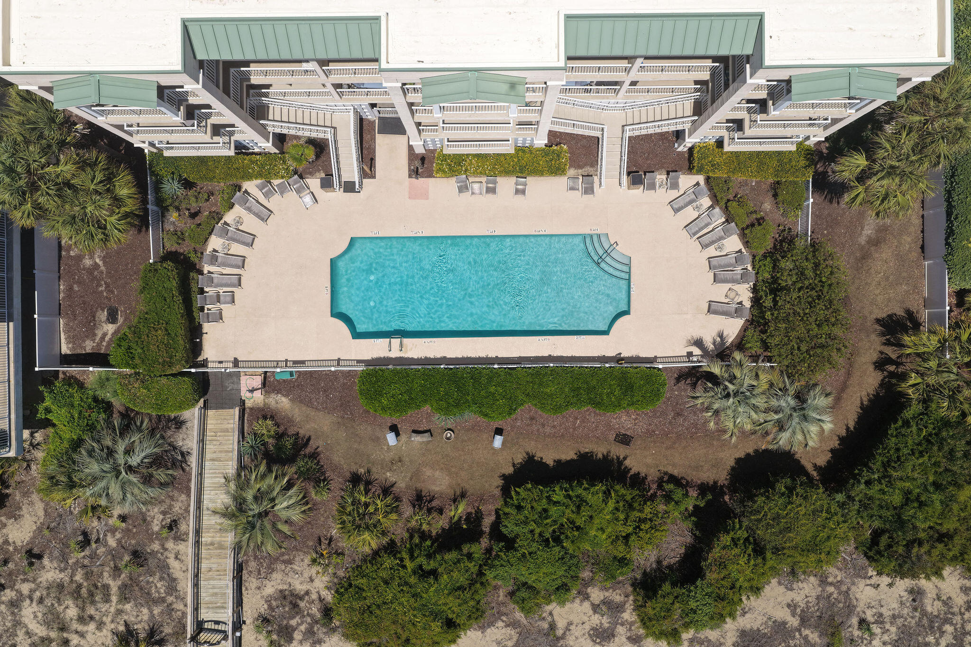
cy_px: 324
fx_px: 755
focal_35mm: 28
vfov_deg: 46.4
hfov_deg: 65.5
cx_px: 486
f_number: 2.8
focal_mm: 14.45
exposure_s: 1/2000
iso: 100
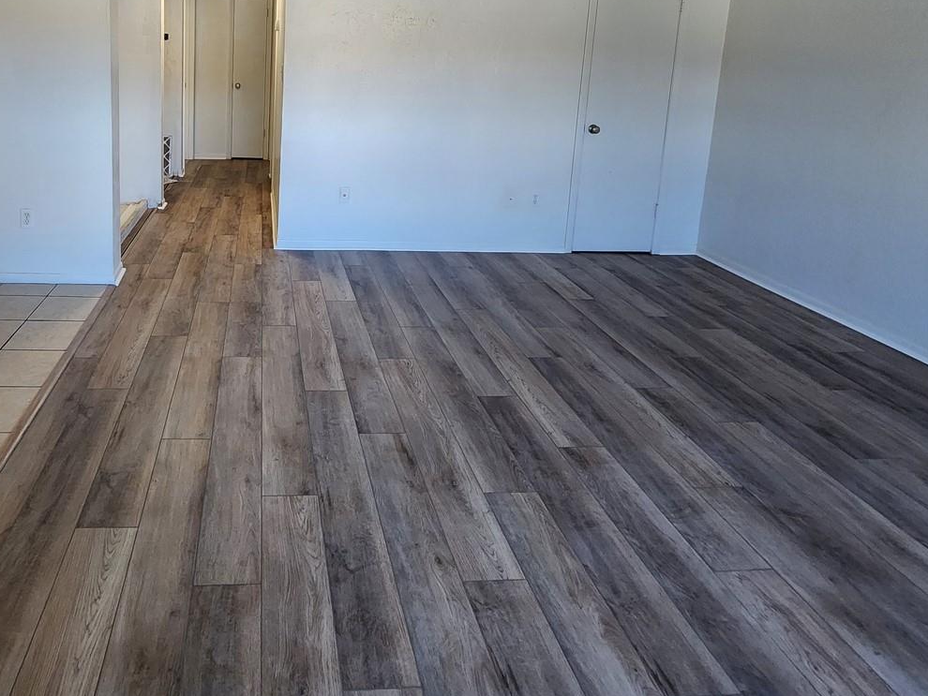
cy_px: 144
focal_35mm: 21
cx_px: 307
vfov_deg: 58.8
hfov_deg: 76.4
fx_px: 563
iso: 250
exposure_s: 1/60
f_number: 2.2
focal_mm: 2.2
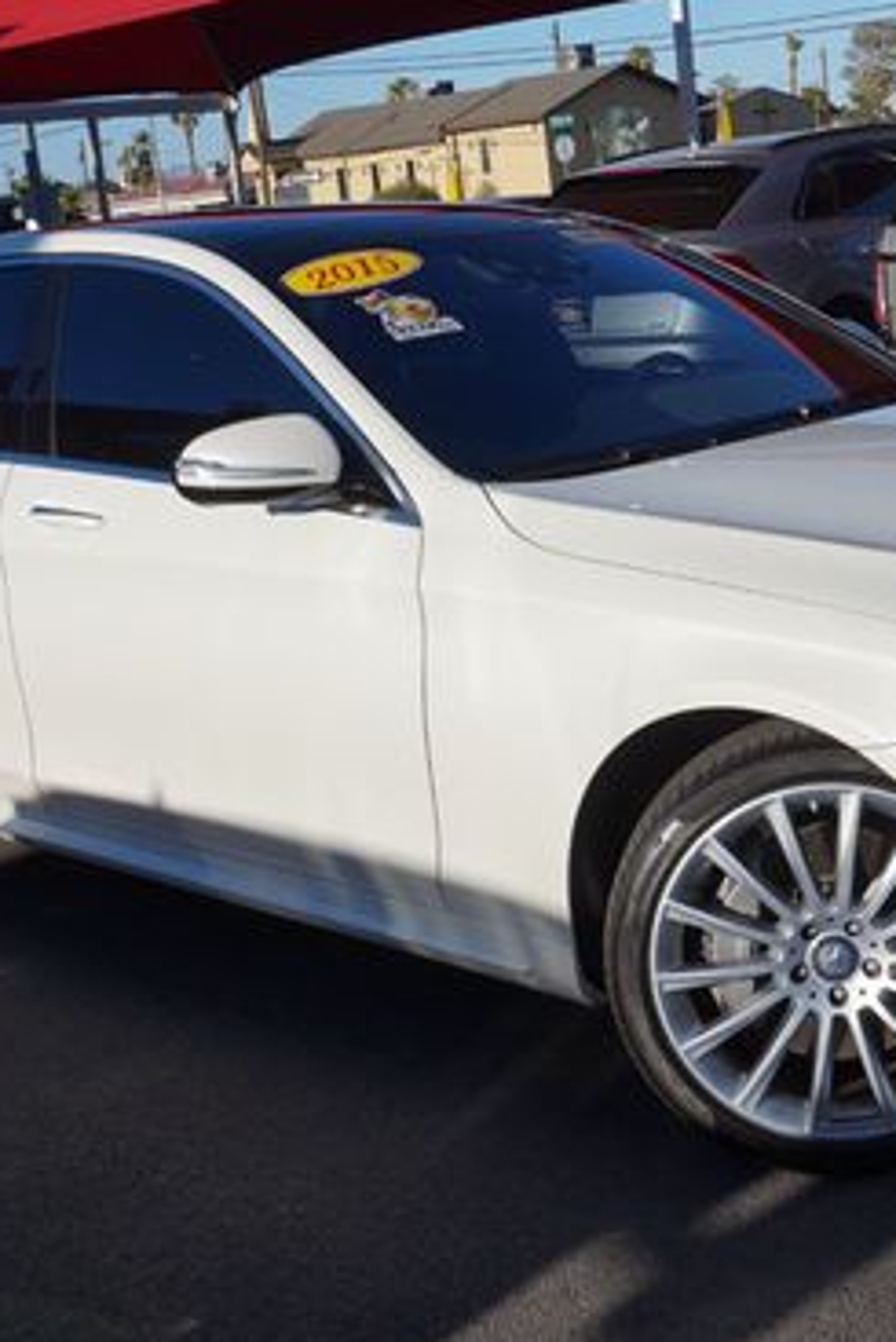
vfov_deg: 36.3
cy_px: 633
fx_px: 2046
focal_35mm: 55
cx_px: 600
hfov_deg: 24.6
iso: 100
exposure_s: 1/320
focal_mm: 21
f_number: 11
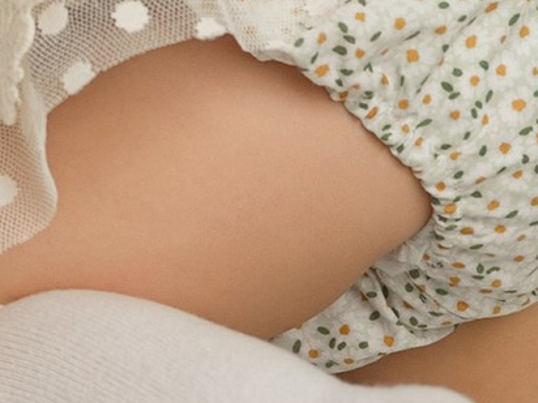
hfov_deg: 4.4
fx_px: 6963
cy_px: -558
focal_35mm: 448
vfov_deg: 3.3
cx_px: -350
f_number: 2.5
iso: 100
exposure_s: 1/160
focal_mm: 50
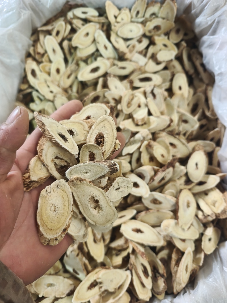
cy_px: 152
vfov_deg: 73.9
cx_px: 114
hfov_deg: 58.9
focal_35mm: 23
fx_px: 201
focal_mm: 6.06
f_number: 1.6
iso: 320
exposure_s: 1/100
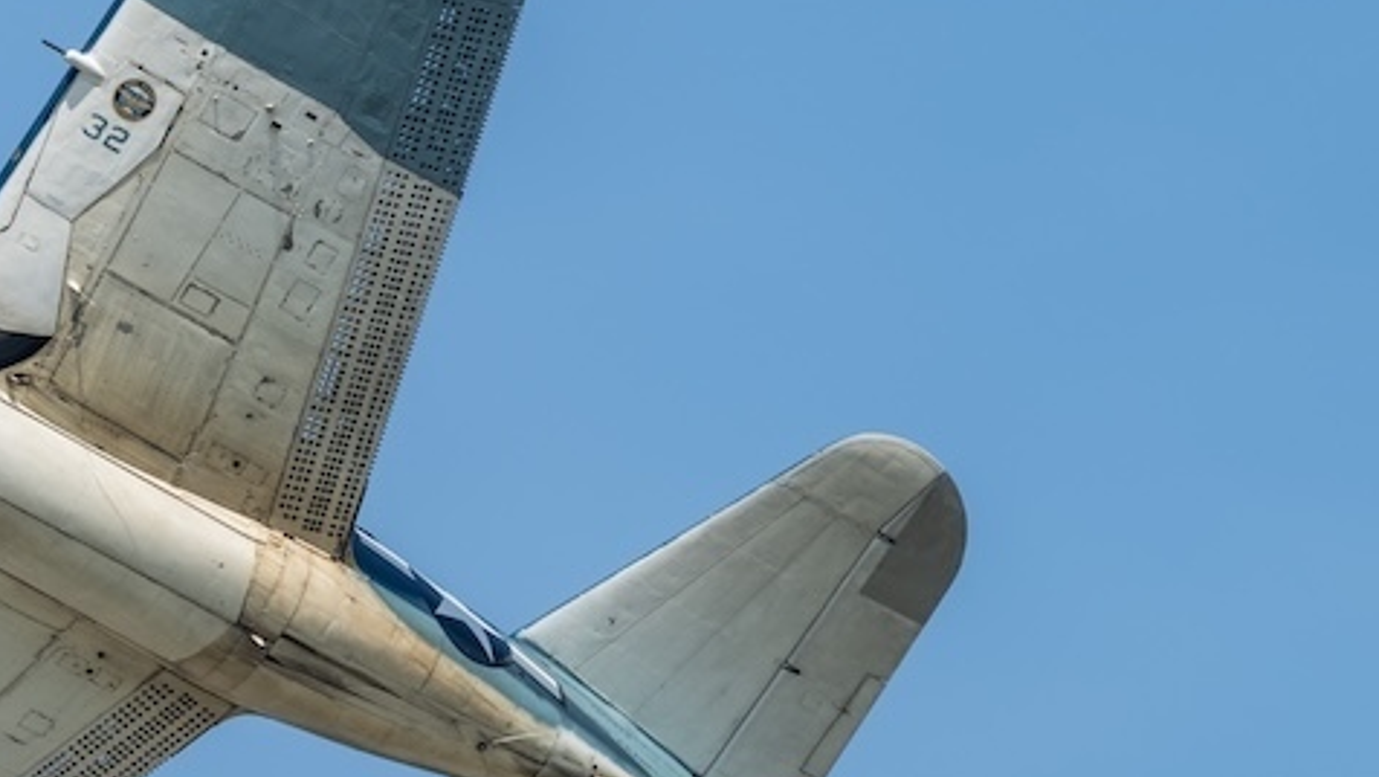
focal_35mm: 1690
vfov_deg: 0.7
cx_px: -194
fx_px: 61810
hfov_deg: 1.3
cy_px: 317
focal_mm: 600
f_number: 9
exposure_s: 1/125
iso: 64
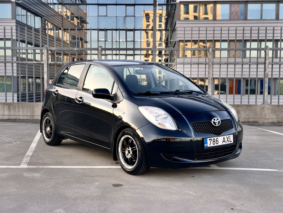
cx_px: 142
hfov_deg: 39.7
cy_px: 106
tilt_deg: -4.4
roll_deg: -0.5
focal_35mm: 48
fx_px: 392
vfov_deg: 30.3
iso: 64
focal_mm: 6.76
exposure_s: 1/302
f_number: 1.78
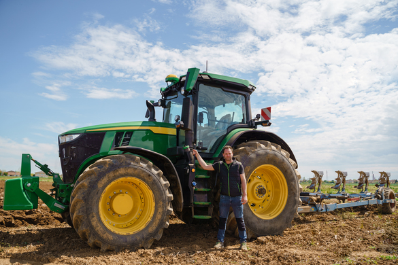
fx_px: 310
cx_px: 199
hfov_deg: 65.5
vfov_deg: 46.4
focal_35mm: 28
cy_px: 132
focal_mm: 28
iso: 200
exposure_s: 1/2500
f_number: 4
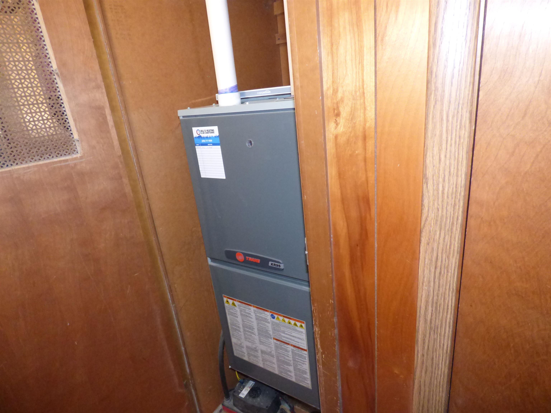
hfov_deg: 81.7
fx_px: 318
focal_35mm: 20
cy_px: 206
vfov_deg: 66.0
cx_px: 276
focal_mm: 3.58
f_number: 2.8
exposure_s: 1/60
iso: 800
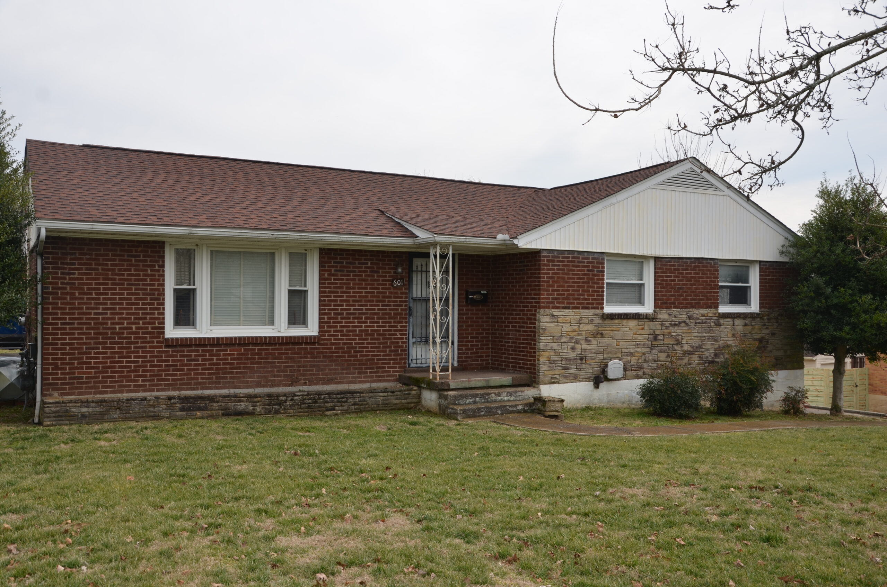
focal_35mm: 33
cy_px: 294
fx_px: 811
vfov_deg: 39.8
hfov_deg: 57.3
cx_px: 444
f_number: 7.1
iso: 100
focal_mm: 22
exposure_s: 1/250
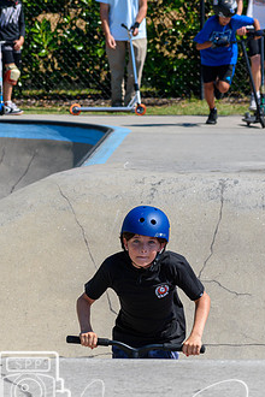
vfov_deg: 7.7
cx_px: 160
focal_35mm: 266
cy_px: 206
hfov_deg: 5.2
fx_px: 2937
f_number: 7.1
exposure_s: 1/800
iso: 200
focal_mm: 130
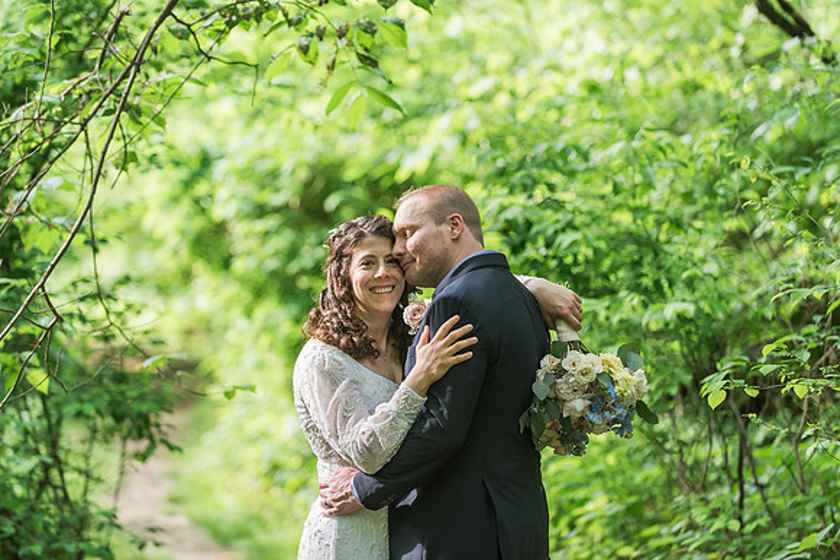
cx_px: 421
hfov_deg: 16.0
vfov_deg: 10.7
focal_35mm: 128
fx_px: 2994
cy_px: 275
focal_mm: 125
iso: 640
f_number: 2.8
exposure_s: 1/250
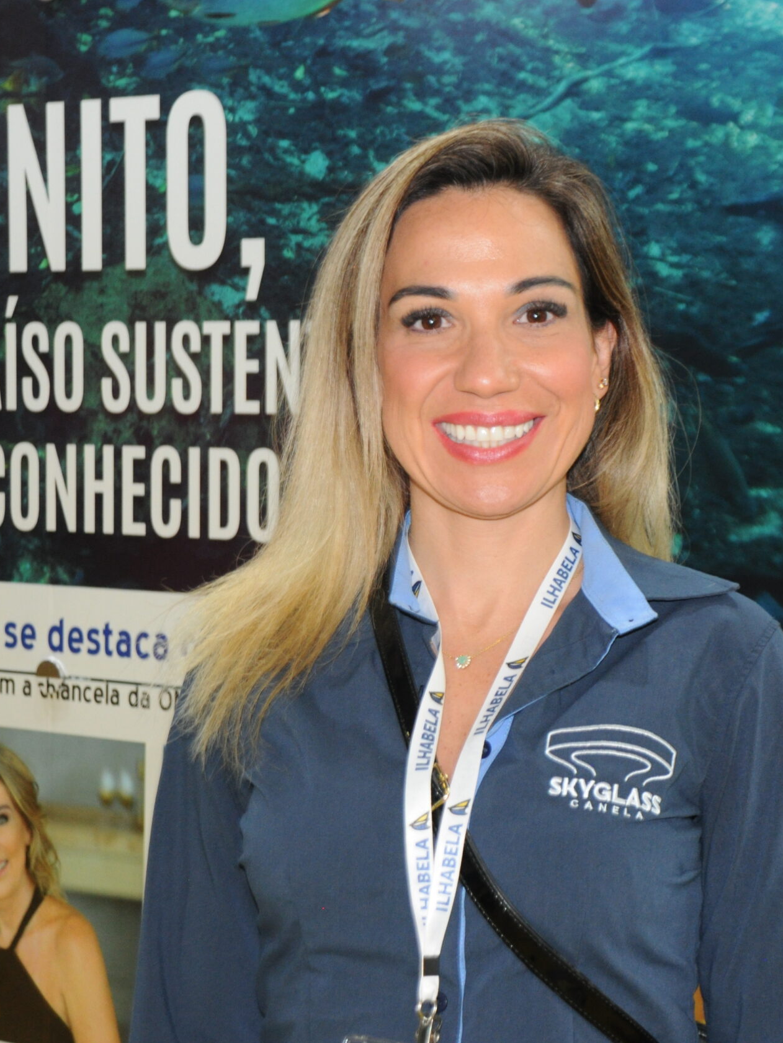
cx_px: 487
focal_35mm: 77
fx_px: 2314
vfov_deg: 25.4
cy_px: 522
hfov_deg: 19.2
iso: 800
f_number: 4.2
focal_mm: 35
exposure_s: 1/60
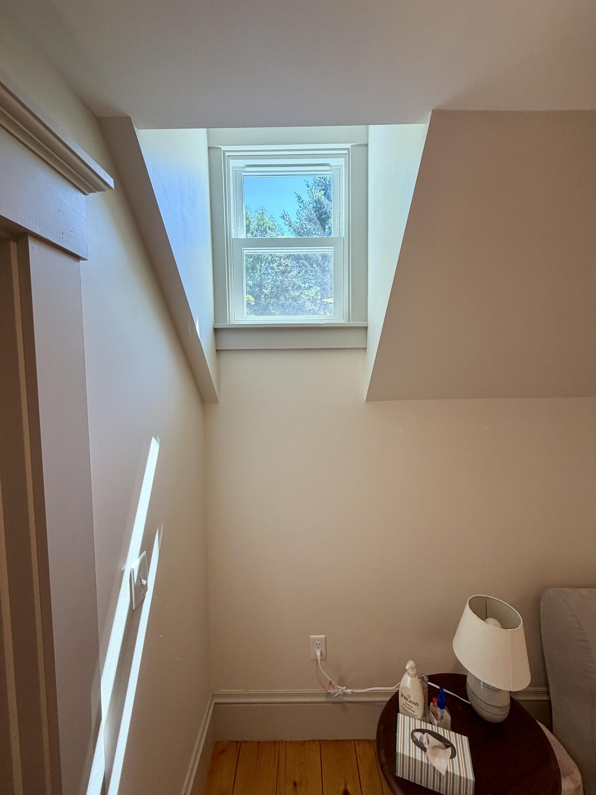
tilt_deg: -4.3
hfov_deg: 85.7
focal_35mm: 14
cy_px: 398
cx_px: 298
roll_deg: +1.3
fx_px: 321
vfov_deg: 102.1
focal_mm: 2.22
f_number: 2.2
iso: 100
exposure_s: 1/120
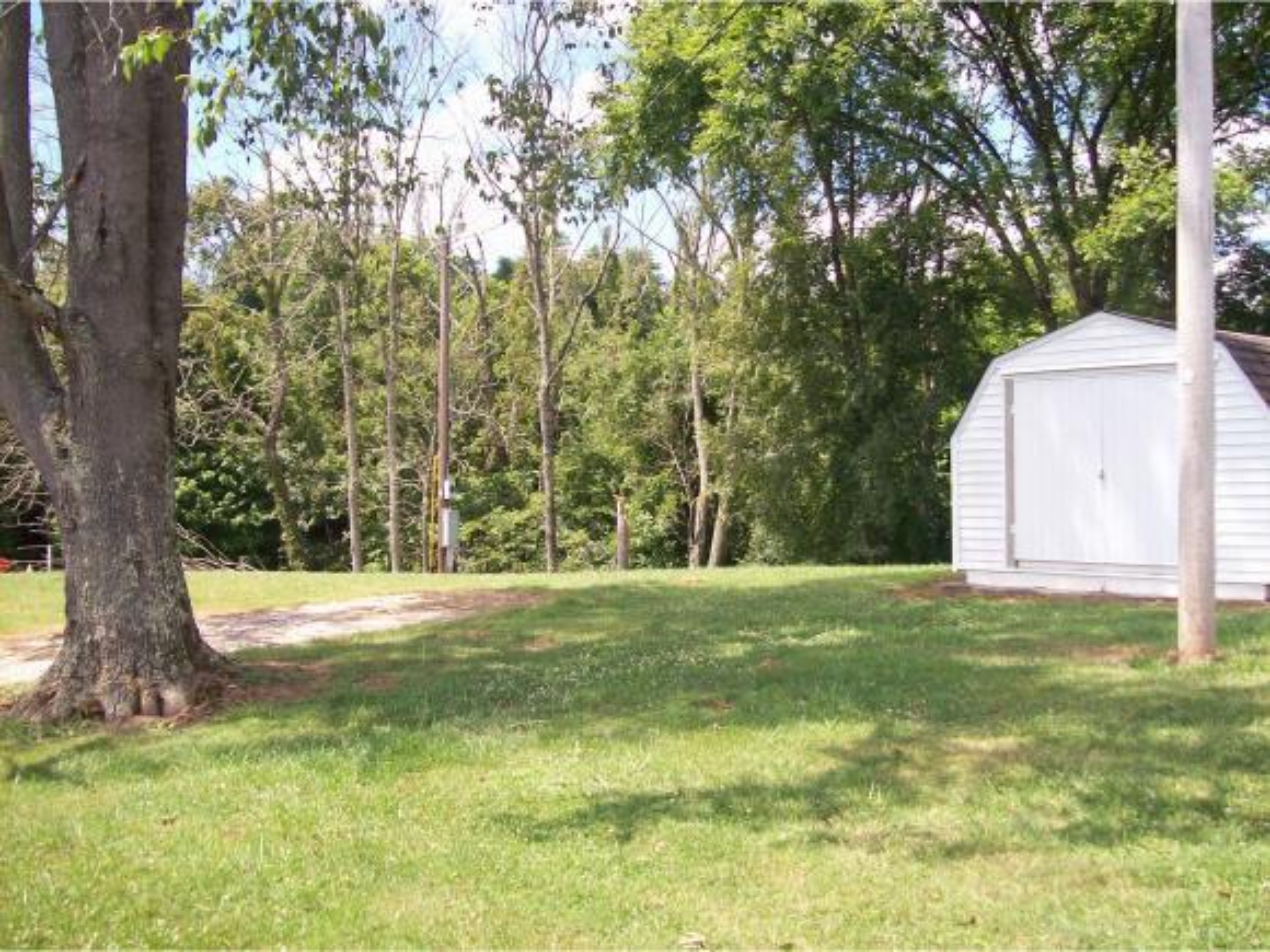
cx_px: 635
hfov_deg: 51.4
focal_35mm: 36
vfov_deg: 39.7
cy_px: 476
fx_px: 1321
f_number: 2.7
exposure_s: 1/639
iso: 80
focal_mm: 6
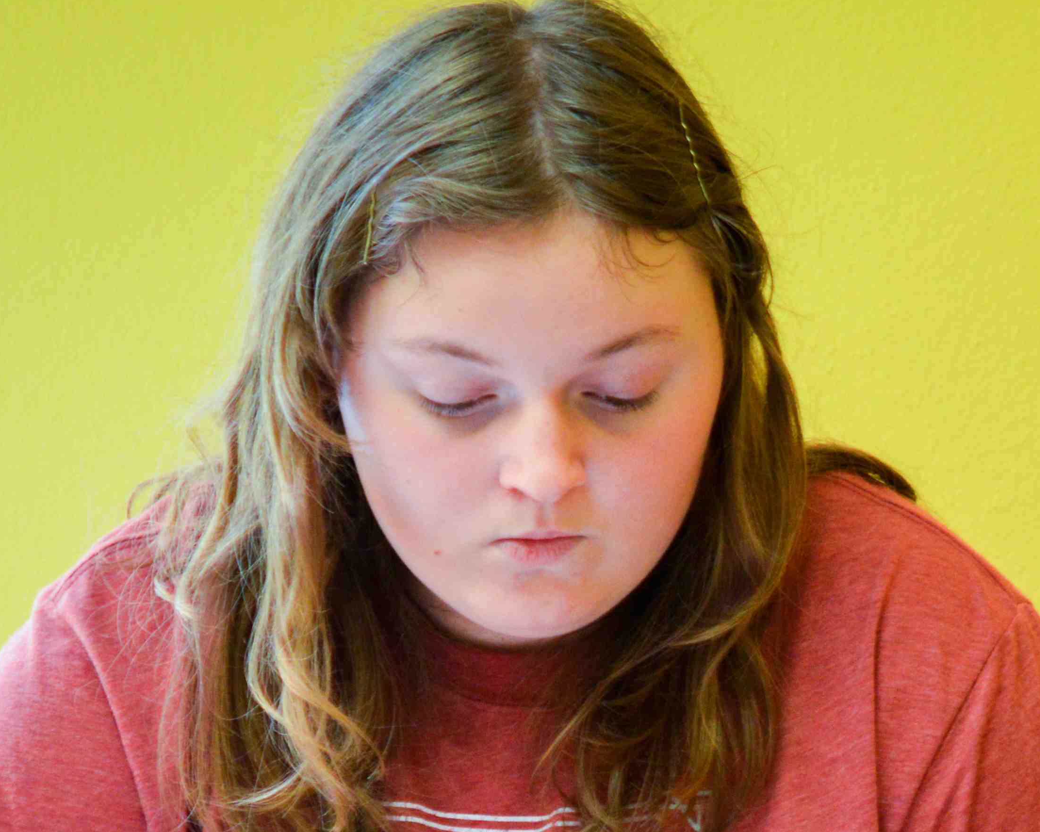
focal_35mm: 230
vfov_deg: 6.7
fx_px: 7080
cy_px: 887
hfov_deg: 8.3
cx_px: 1143
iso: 720
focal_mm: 60
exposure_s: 1/125
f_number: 2.8
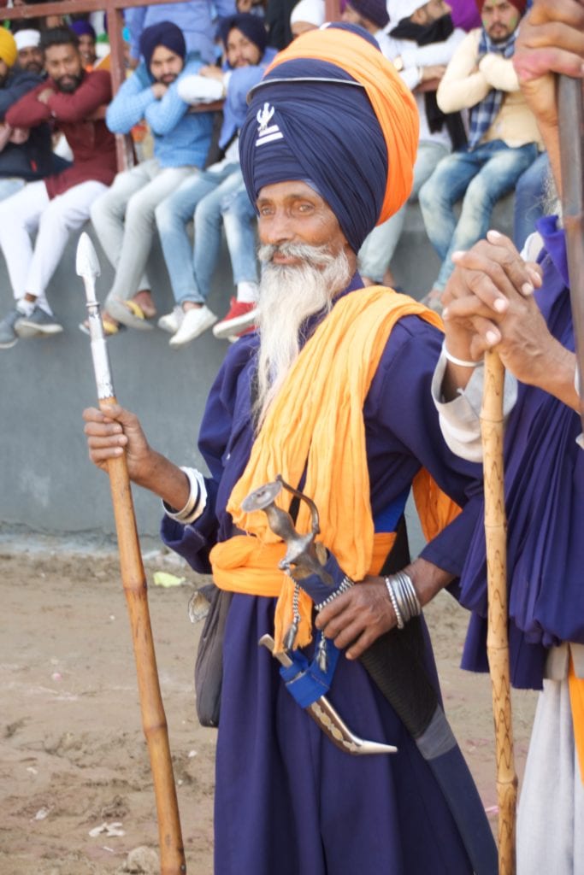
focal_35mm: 93
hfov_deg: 14.7
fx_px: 2262
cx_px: 292
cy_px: 438
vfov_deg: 21.9
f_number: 5
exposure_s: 1/100
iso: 280
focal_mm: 62
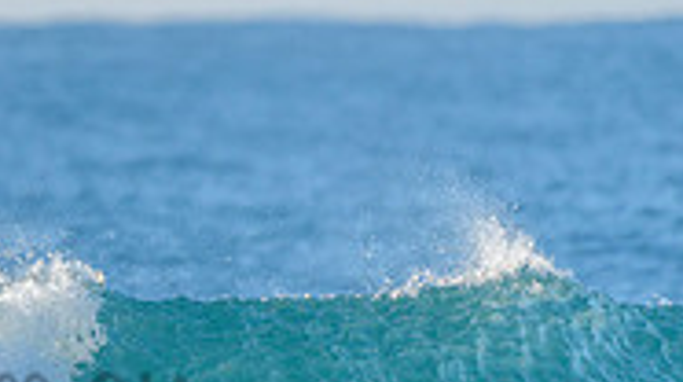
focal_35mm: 1637
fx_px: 29604
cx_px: -202
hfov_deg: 1.3
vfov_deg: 0.7
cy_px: 358
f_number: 5.6
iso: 360
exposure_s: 1/2000
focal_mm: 500
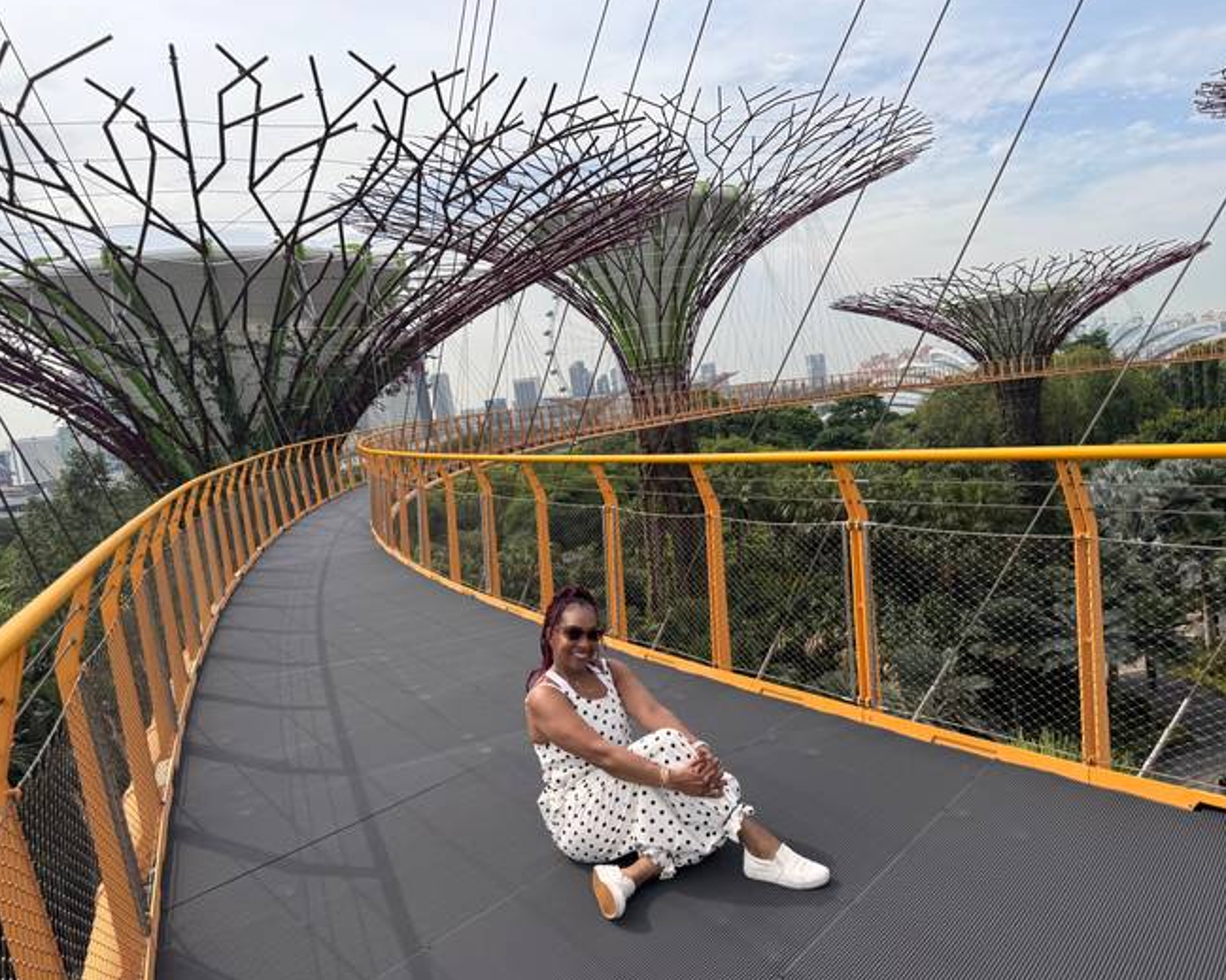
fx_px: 943
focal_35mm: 26
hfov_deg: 65.9
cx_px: 673
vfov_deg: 54.9
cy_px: 500
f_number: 1.78
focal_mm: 6.76
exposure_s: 1/3802
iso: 80
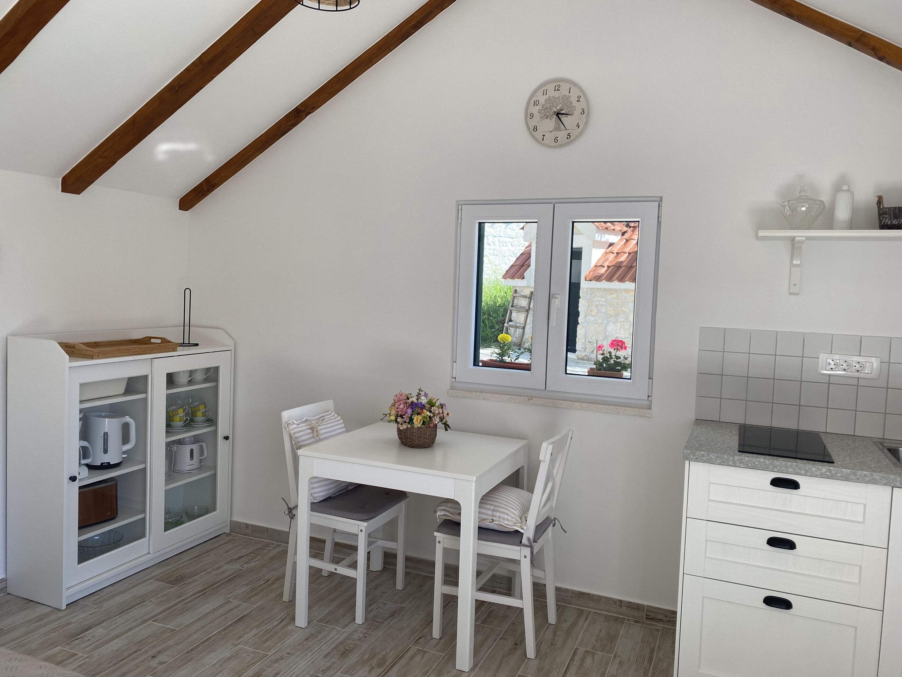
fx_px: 677
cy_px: 338
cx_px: 451
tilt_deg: -3.1
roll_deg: -1.9
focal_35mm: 26
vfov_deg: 53.1
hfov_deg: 67.3
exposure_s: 1/208
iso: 32
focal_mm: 4.25
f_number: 1.8
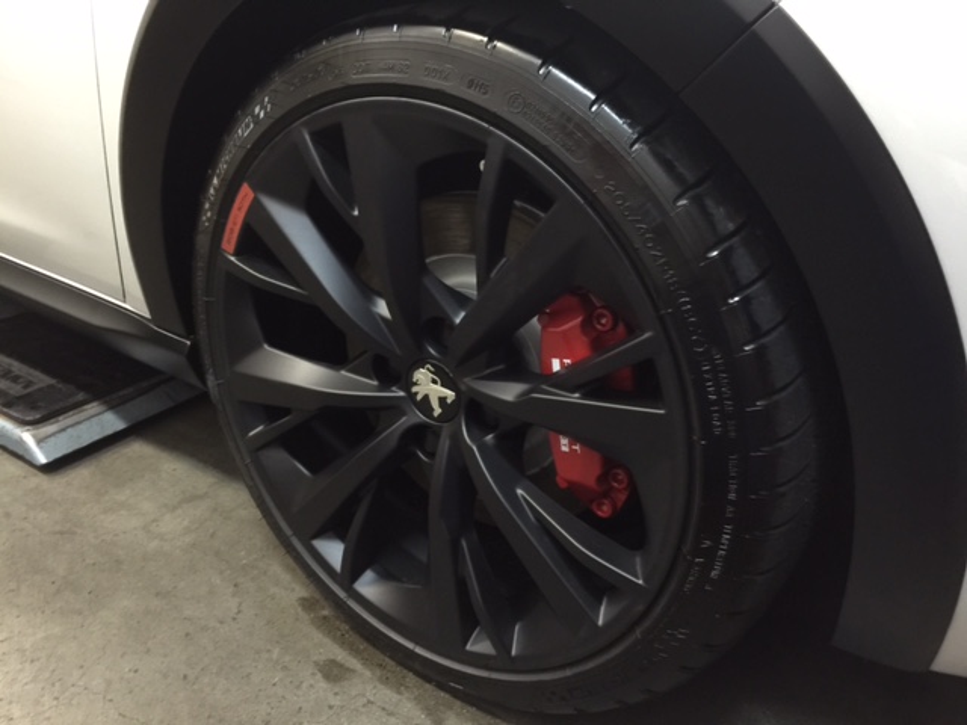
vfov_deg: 48.2
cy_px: 362
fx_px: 810
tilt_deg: -26.2
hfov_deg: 61.7
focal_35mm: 29
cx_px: 484
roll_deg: -1.4
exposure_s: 1/4
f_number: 2.2
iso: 100
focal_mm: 4.15
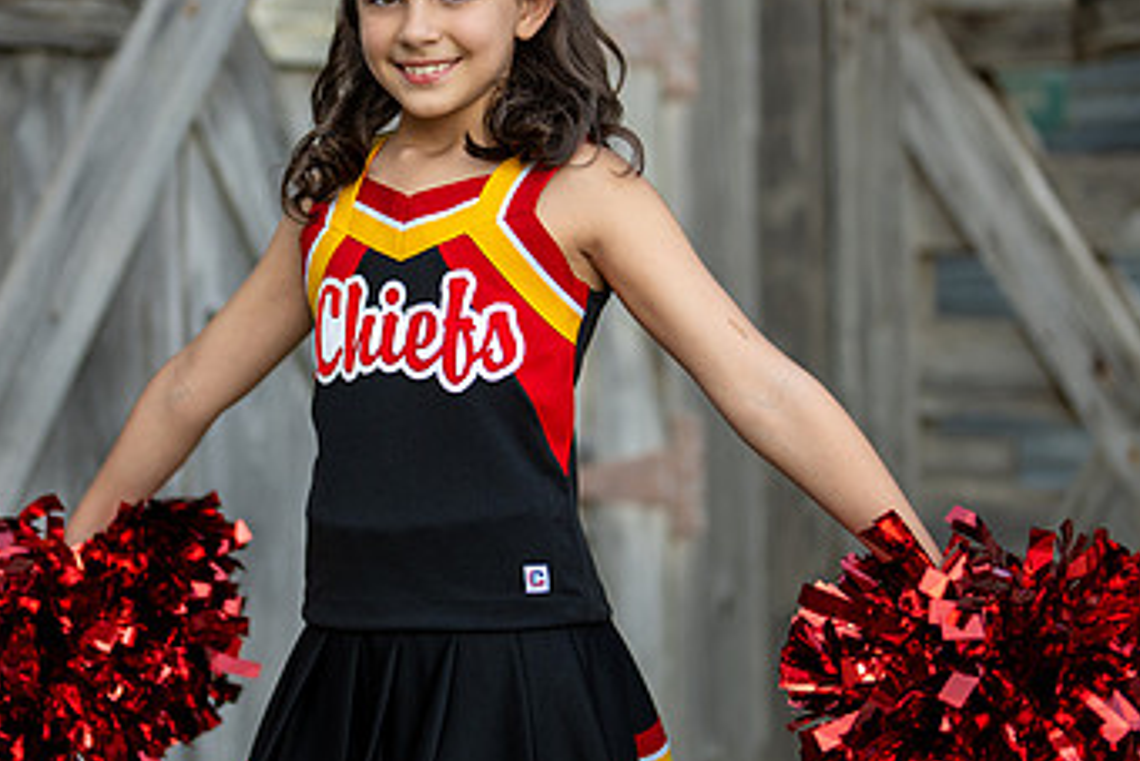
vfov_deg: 13.8
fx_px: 3136
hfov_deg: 20.6
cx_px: 480
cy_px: 276
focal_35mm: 99
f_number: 1.2
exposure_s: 1/2000
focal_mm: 50
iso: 125
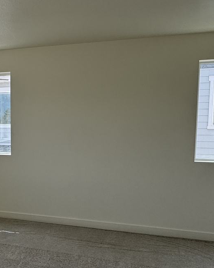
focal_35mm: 43
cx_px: 18
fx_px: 340
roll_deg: +0.1
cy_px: 156
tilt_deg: -5.6
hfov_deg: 33.0
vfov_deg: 42.7
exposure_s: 1/284
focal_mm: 2.22
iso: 40
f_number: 2.2
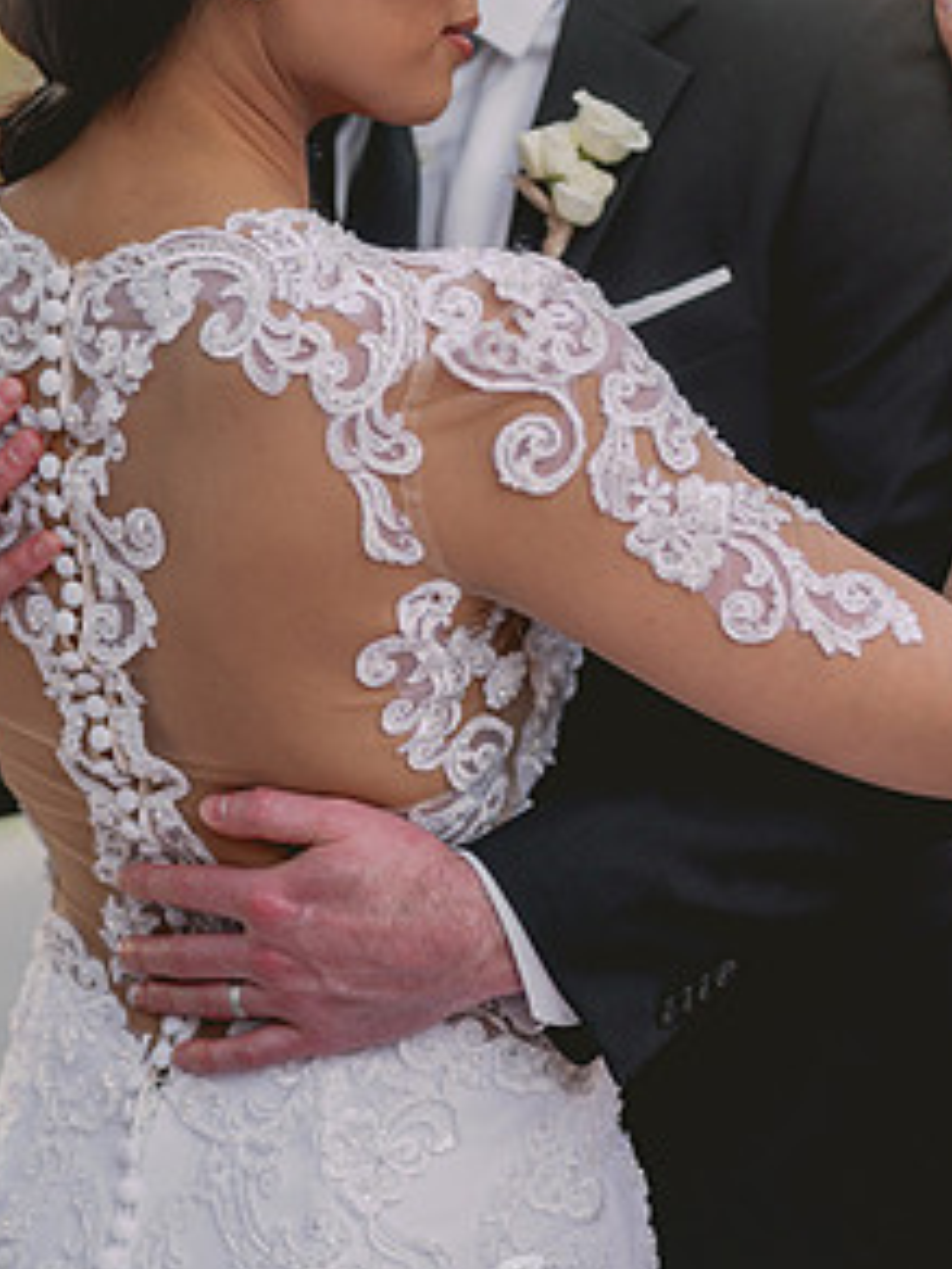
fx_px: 2714
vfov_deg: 26.3
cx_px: 415
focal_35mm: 74
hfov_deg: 19.9
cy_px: 582
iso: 160
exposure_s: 1/640
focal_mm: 50
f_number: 2
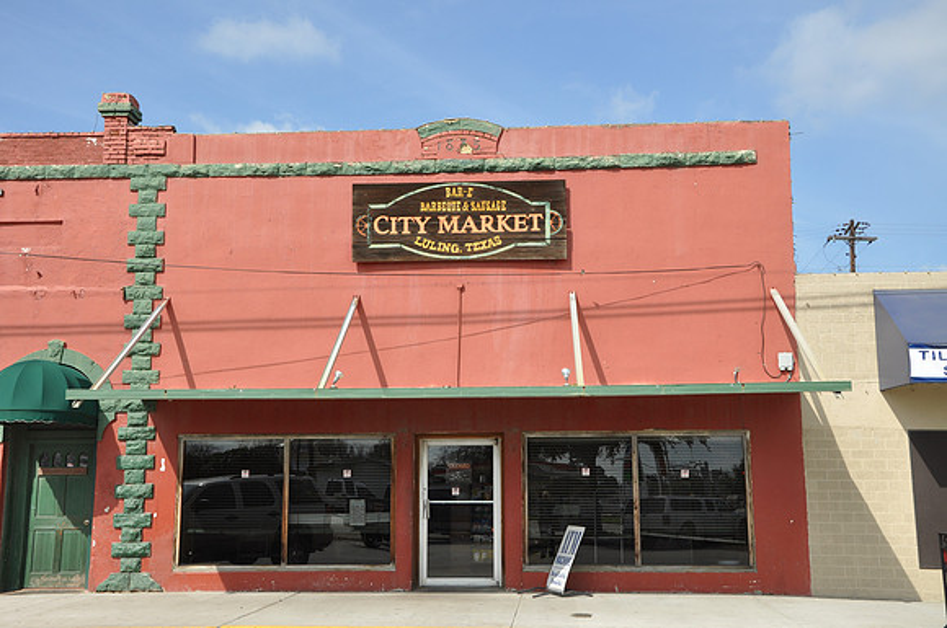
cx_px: 474
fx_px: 1103
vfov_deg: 31.8
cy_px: 314
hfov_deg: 46.5
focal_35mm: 42
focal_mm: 28
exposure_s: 1/250
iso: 200
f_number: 8
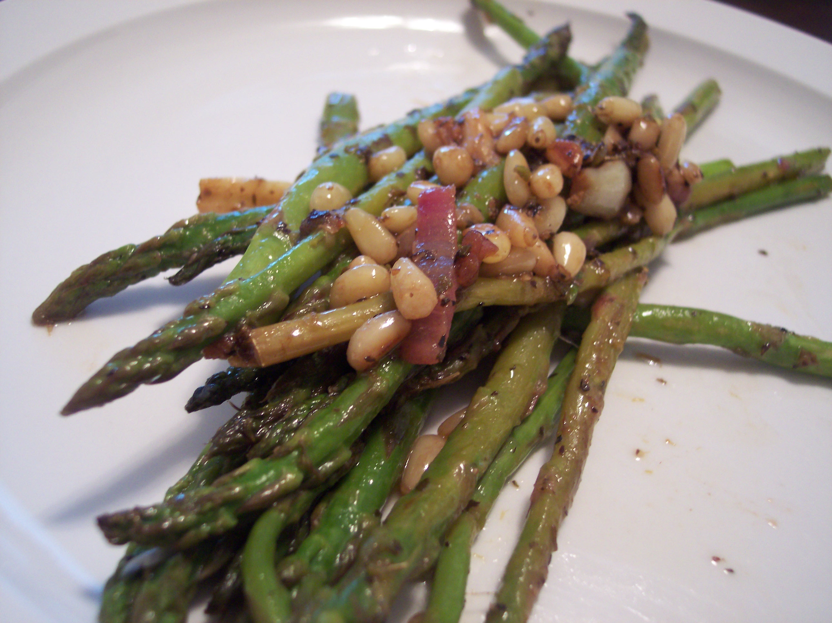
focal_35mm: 38
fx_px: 913
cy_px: 312
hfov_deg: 49.0
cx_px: 416
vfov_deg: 37.7
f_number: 2.8
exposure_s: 1/8
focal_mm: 8
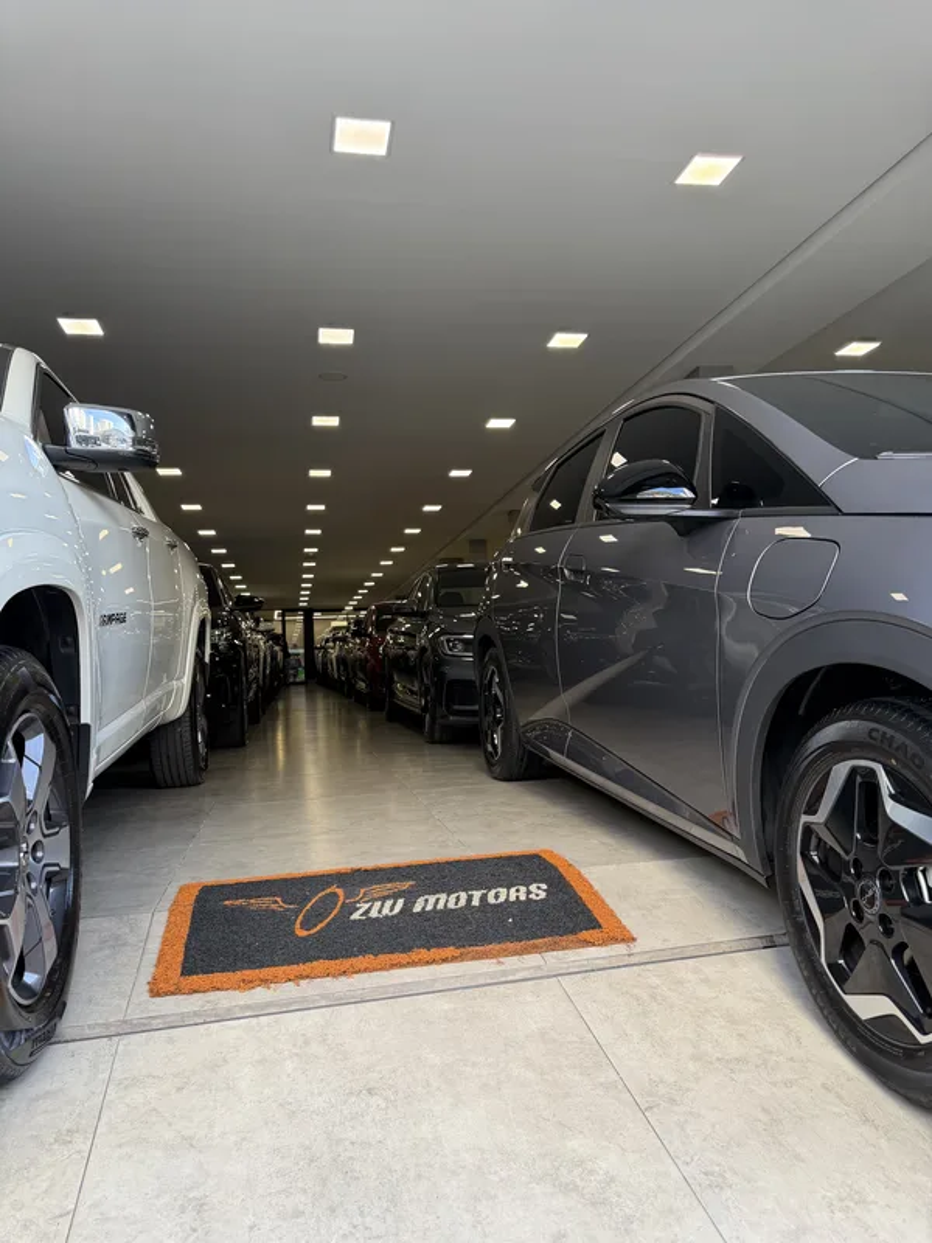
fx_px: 862
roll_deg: +2.7
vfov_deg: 71.6
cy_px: 622
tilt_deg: +3.4
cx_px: 466
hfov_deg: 56.8
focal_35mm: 24
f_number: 1.78
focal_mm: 6.76
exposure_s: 1/142
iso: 100
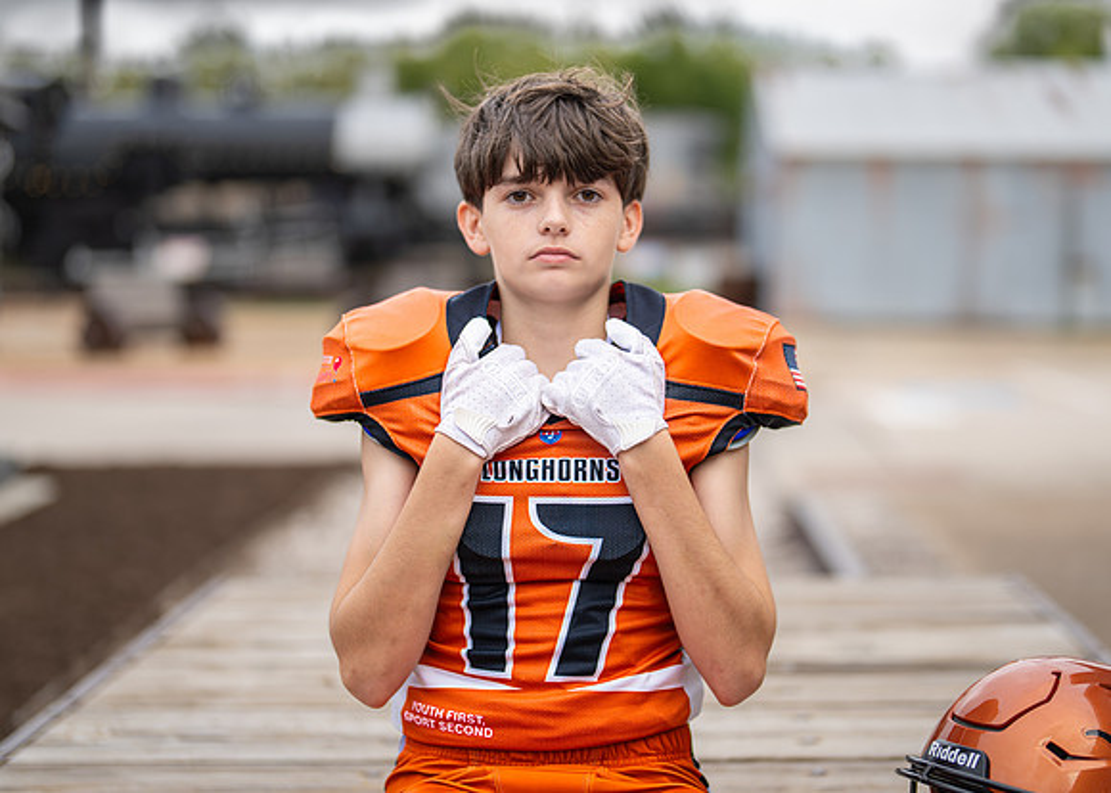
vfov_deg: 22.5
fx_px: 1996
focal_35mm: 63
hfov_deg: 31.1
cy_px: 398
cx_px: 597
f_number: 1.2
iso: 100
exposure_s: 1/500
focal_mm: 50
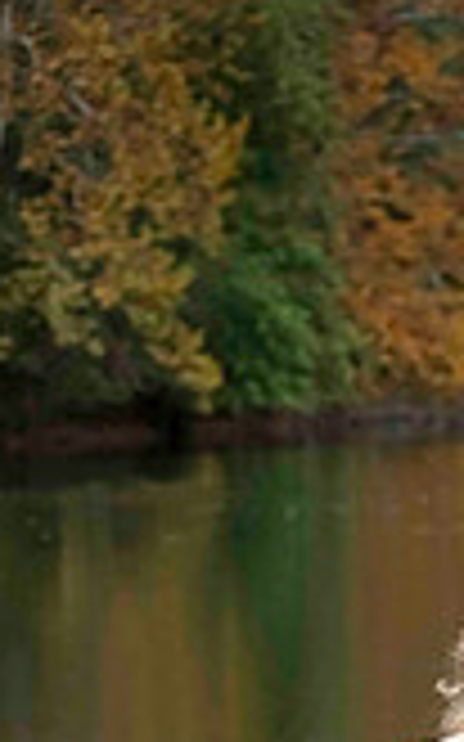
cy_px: 935
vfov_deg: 9.3
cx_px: 599
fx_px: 4496
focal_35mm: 222
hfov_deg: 5.9
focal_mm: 80
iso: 1600
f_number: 4
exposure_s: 1/320
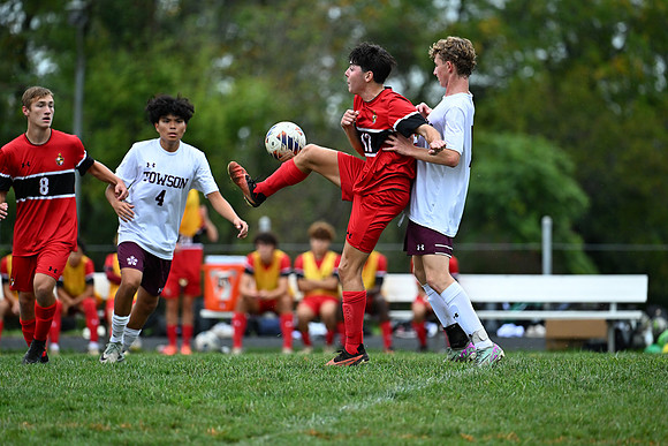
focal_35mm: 400
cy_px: 223
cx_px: 334
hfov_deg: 5.2
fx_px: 7424
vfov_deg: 3.4
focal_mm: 400
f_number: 4.5
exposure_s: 1/1600
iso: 2200
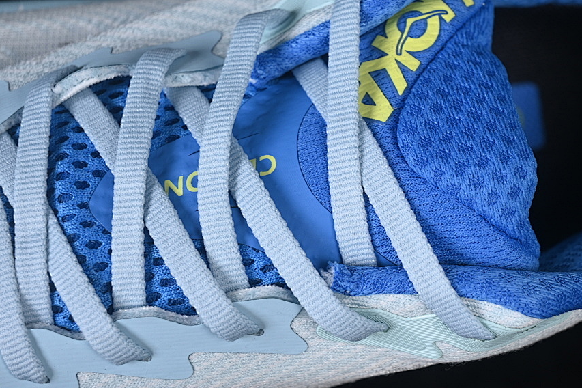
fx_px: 1535
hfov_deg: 21.4
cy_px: 163
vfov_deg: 14.4
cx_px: 368
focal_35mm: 95
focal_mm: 50
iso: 160
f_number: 7.1
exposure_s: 1/80
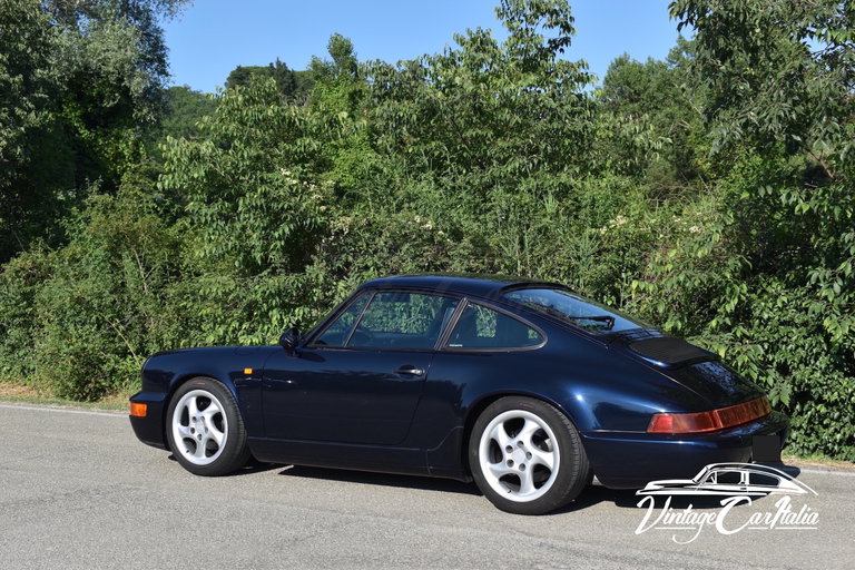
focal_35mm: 46
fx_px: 1104
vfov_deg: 28.9
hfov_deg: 42.3
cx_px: 428
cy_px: 285
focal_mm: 31
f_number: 8
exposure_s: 1/250
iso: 100
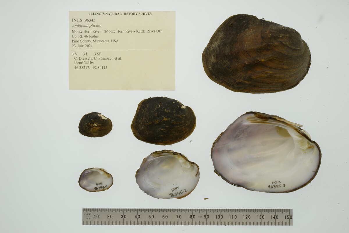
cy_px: 116
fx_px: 582
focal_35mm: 60
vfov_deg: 22.6
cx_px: 174
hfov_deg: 33.4
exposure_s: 1/10
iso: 100
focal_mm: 60
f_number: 32
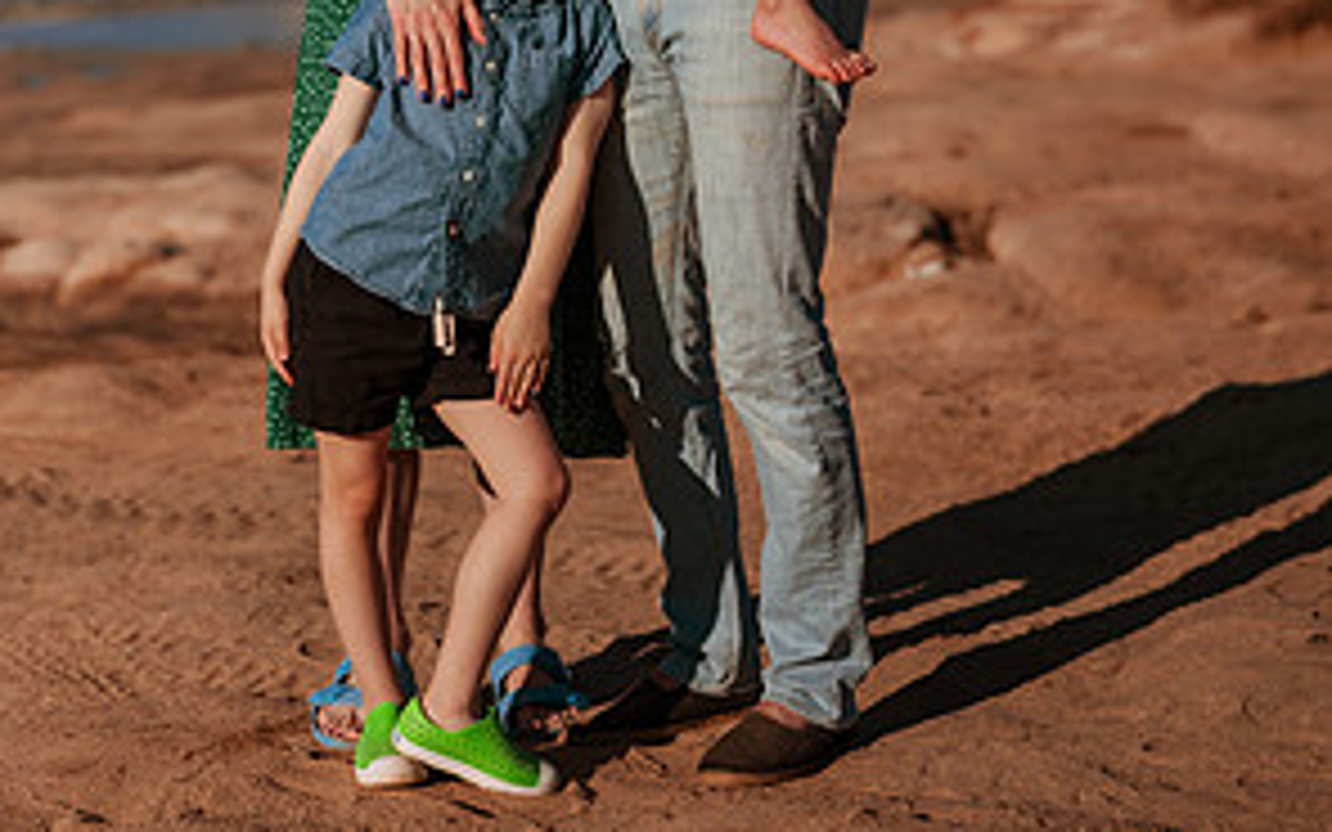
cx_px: 662
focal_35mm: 90
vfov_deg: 14.3
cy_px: -36
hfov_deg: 23.0
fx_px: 3267
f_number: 2.5
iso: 50
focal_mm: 58
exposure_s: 1/8000
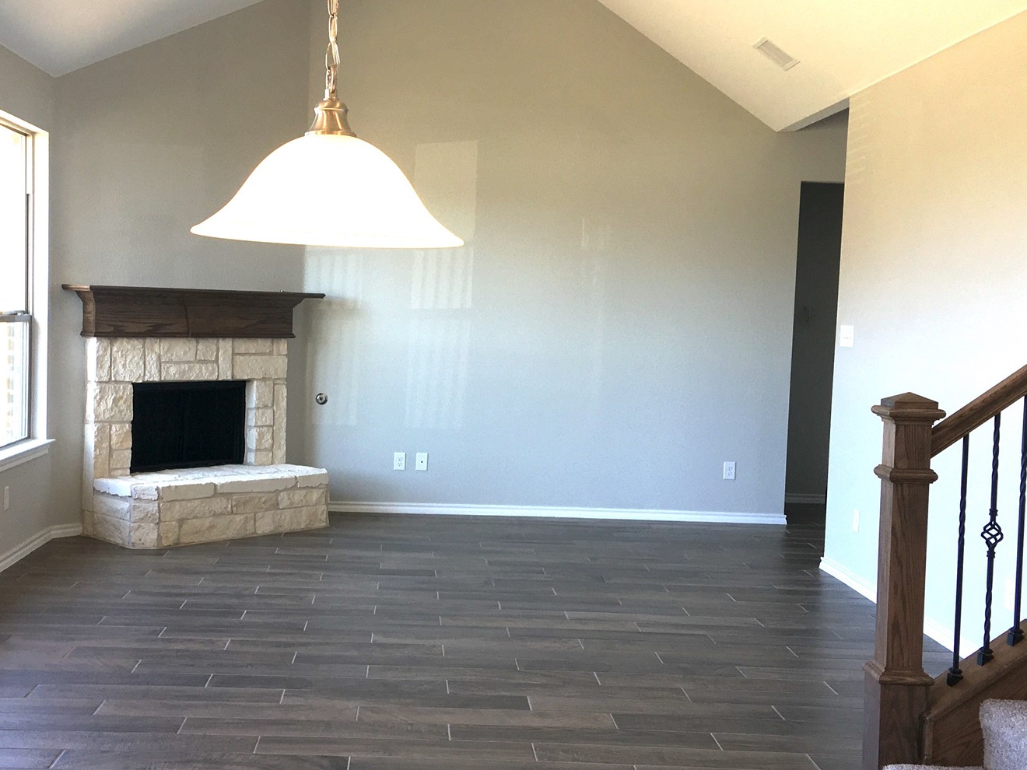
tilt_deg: -2.6
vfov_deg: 32.2
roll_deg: -1.5
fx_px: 1335
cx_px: 405
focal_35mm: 45
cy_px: 399
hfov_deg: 41.9
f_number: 2.2
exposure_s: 1/40
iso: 25
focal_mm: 4.15
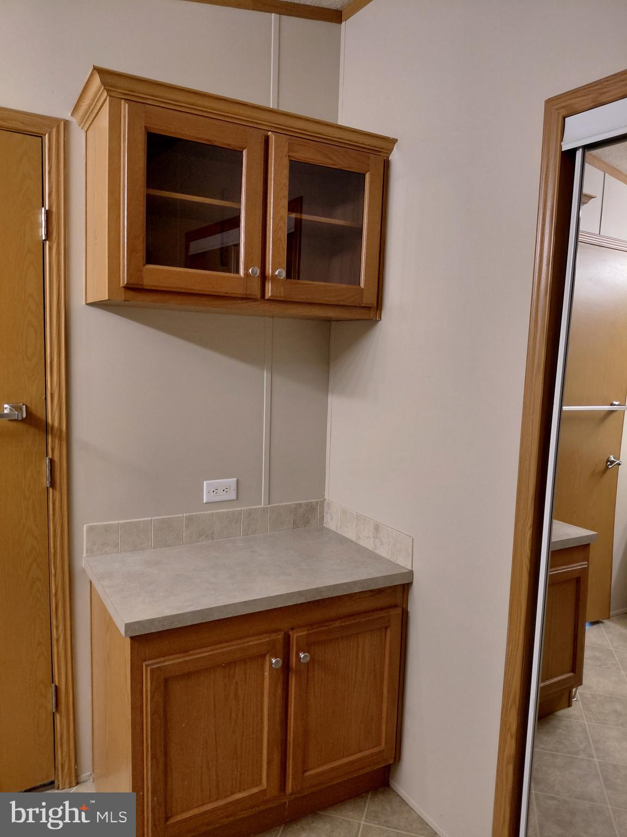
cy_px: 418
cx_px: 314
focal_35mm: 25
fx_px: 604
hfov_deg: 54.9
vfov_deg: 69.4
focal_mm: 4.69
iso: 200
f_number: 1.8
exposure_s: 1/60
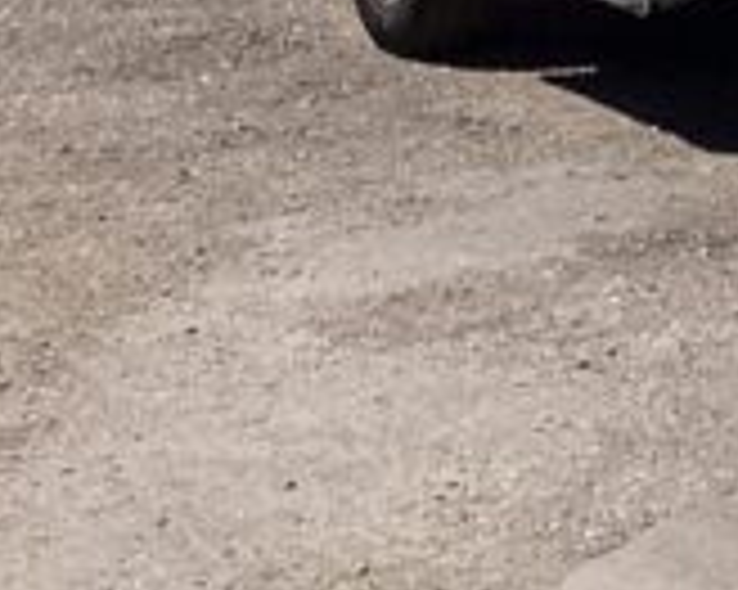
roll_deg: -0.8
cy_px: -727
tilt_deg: +2.8
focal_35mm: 147
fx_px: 3209
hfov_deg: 11.3
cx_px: 1674
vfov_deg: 9.5
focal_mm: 3.3
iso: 25
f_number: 2.4
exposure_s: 1/2717
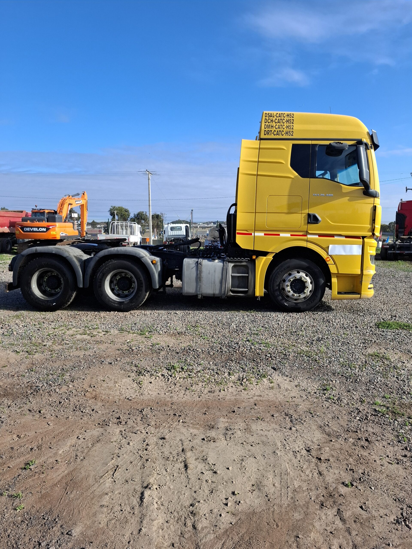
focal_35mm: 23
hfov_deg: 58.9
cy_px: 274
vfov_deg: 73.9
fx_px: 365
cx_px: 206
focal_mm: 5.54
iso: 50
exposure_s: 1/1168
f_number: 1.8
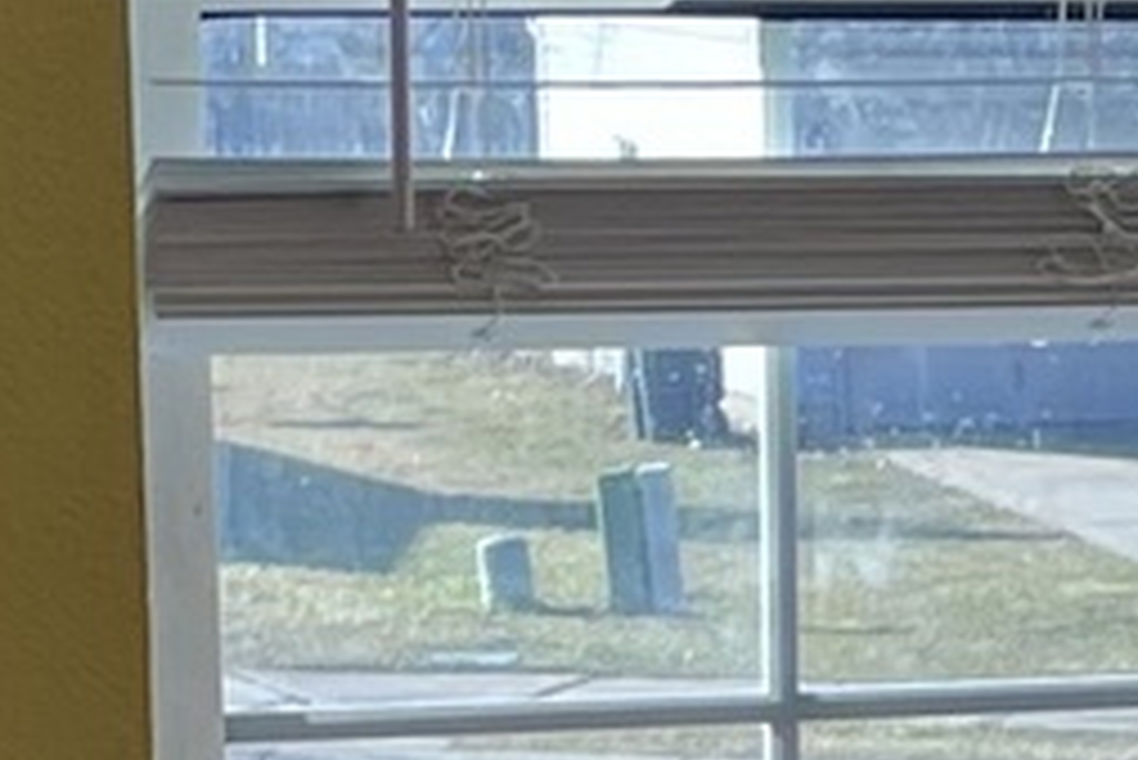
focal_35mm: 246
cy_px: 1210
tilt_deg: -9.1
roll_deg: -0.4
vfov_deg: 5.5
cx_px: 2101
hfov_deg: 8.1
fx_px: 7780
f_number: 1.6
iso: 32
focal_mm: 4.2
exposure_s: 1/248
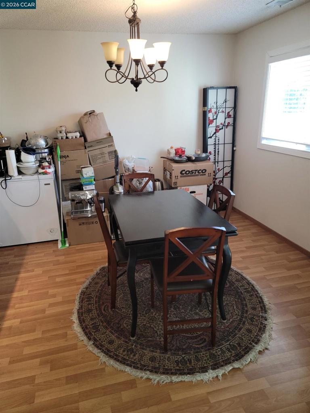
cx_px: 155
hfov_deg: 56.8
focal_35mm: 24
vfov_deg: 71.6
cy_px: 206
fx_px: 287
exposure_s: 1/30
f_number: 1.8
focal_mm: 6.7
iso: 100
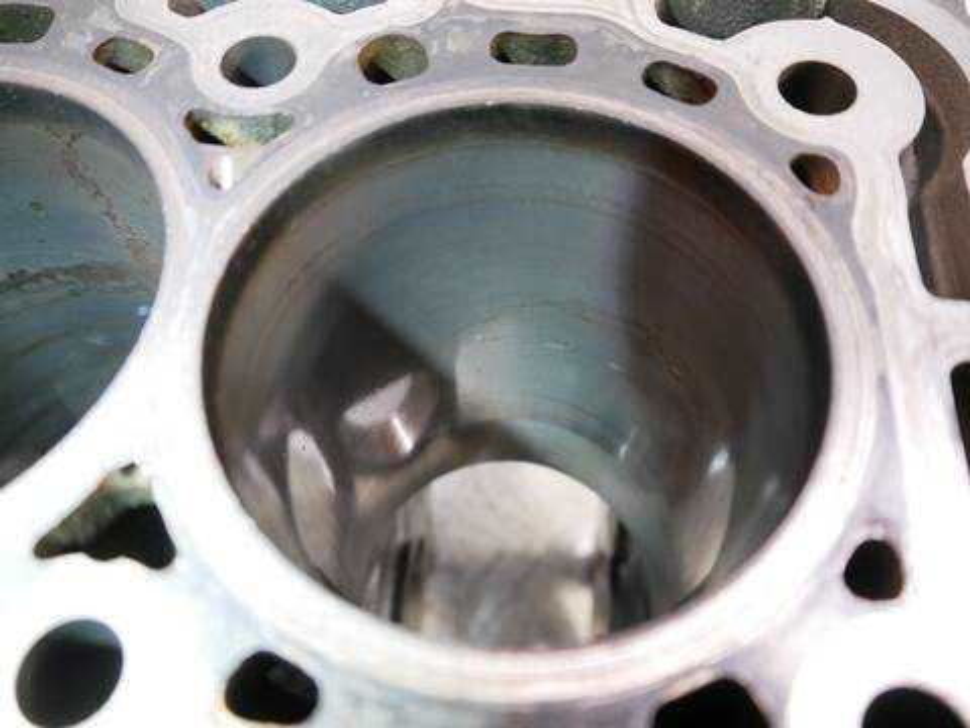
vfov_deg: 46.8
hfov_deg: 60.0
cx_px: 485
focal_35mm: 30
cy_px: 364
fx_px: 841
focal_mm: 15
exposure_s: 1/80
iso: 3200
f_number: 3.6
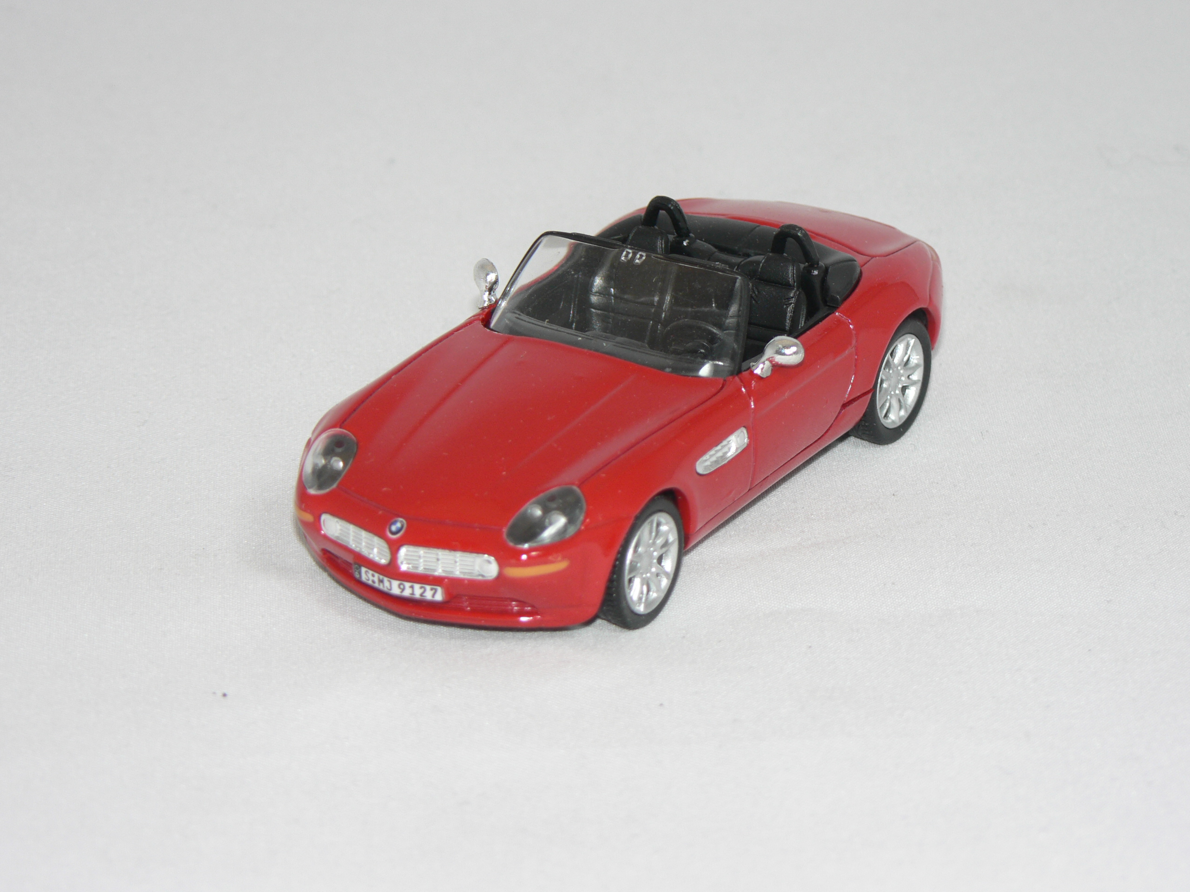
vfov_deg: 10.3
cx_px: 595
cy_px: 446
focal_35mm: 144
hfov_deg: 13.7
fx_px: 4950
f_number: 3.3
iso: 80
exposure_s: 1/60
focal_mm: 24.1
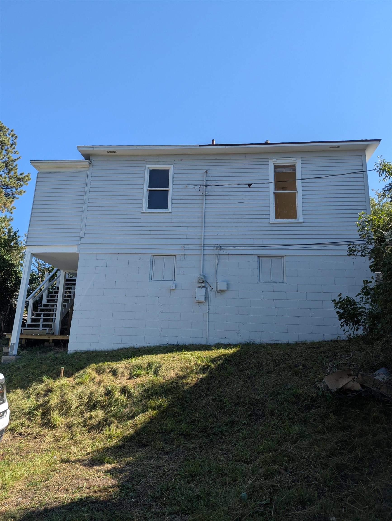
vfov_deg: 71.5
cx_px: 196
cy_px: 260
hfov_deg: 56.9
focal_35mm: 24
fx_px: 362
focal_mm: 6.81
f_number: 1.85
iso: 41
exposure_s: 1/1155
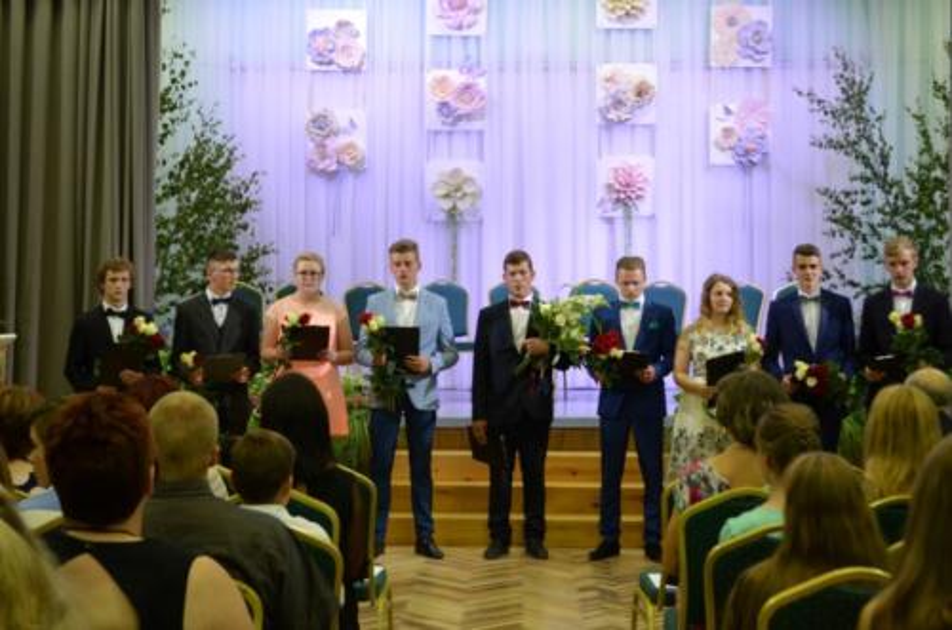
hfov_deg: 33.5
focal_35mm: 60
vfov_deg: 22.5
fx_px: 1583
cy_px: 315
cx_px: 476
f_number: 5.3
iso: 800
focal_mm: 40
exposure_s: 1/50
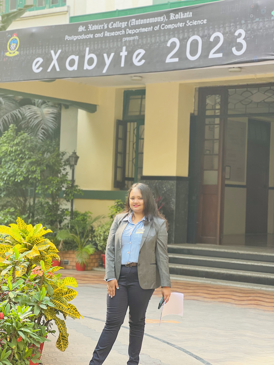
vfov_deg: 25.3
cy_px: 182
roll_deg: -2.0
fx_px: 813
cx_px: 137
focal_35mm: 77
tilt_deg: +2.3
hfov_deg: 19.1
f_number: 2.8
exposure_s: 1/121
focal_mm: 9
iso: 32
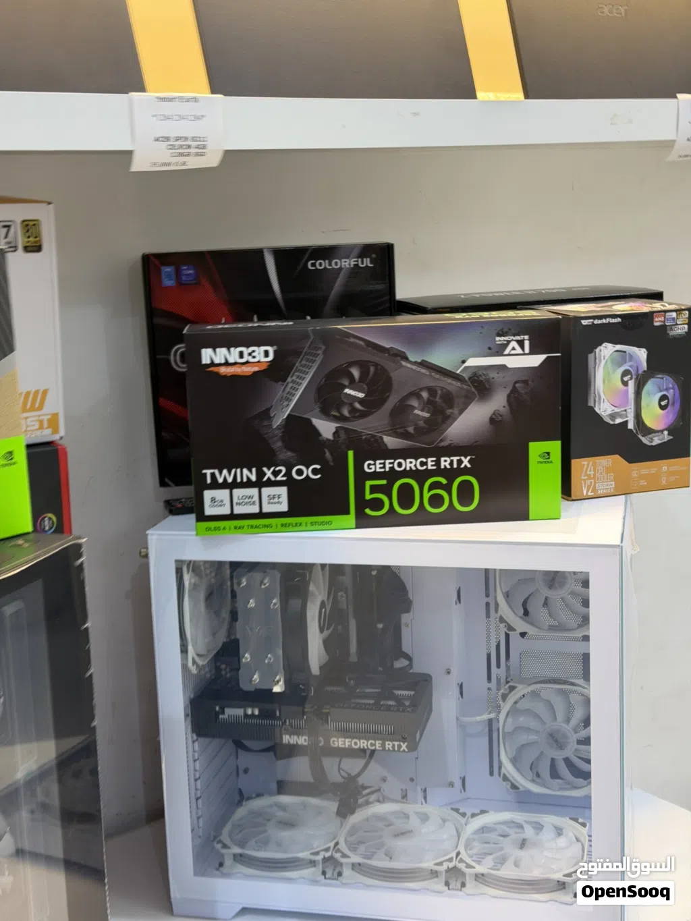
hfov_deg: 30.3
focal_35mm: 48
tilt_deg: -8.2
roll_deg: +3.0
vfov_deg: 39.7
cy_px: 460
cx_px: 346
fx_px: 1277
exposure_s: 1/50
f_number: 1.78
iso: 80
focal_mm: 6.76
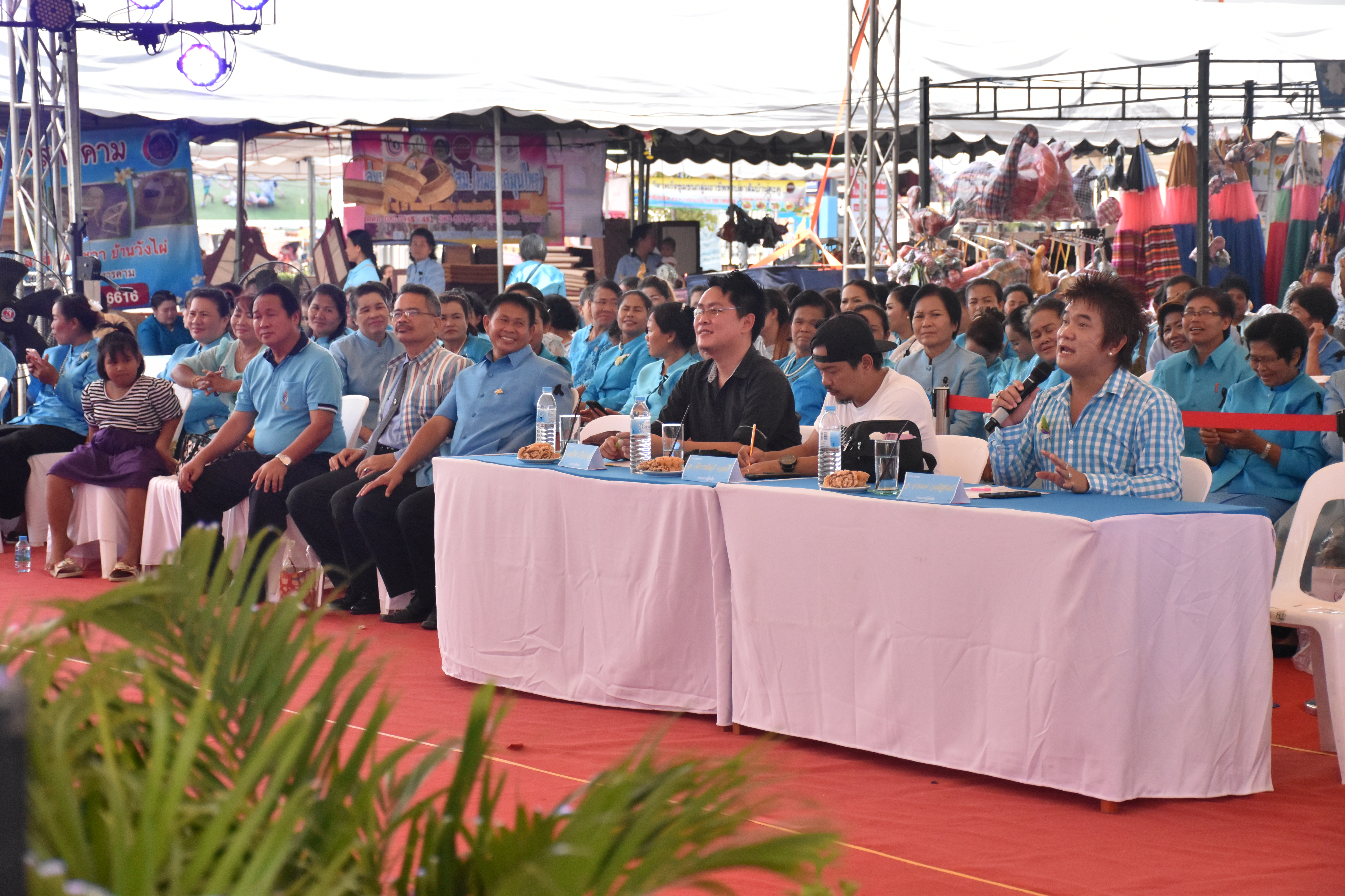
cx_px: 672
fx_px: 2914
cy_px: 448
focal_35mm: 78
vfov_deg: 17.5
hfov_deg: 26.0
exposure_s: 1/4000
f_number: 4.8
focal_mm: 52
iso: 1600
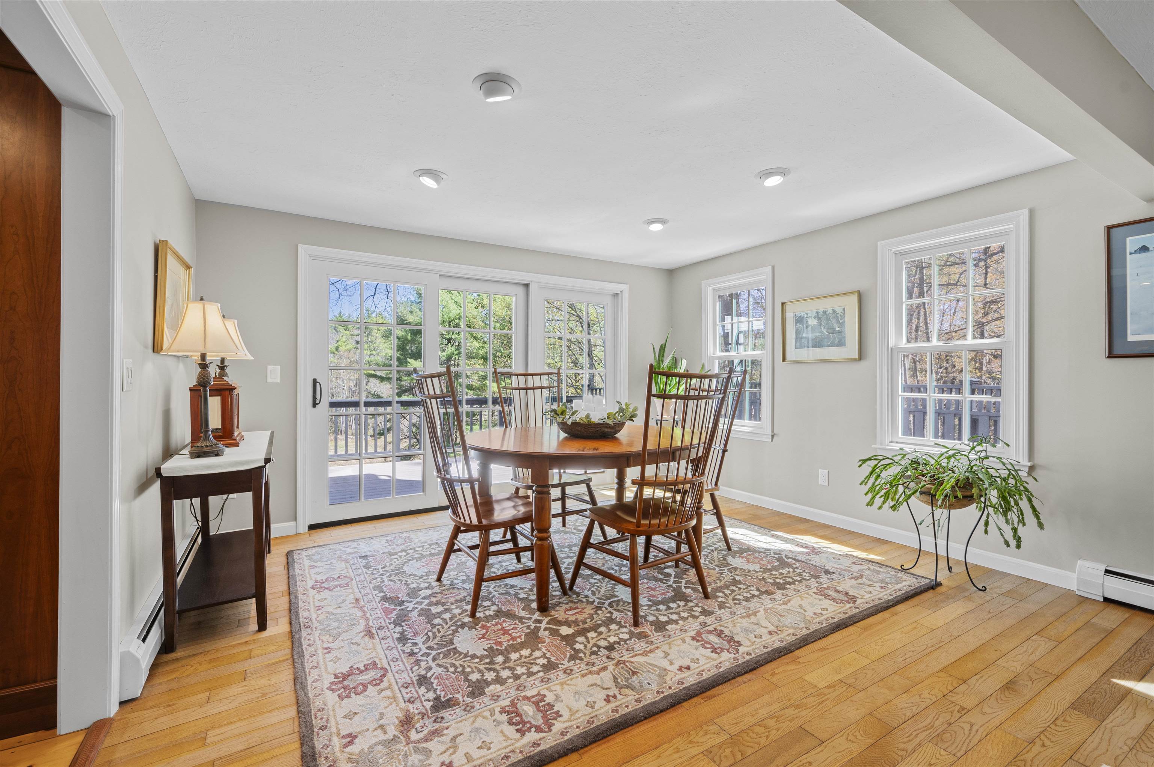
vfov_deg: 75.4
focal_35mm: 16
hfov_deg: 98.6
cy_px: 384
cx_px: 577
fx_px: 496
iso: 250
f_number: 7.1
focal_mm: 15.5
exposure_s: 1/2
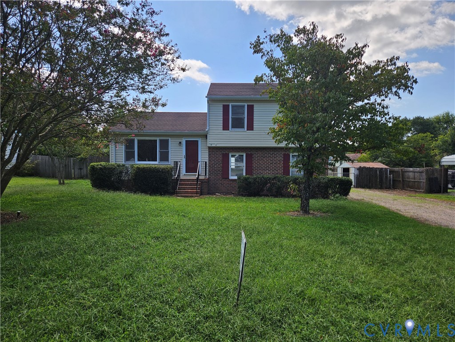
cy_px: 171
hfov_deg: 73.9
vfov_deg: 58.9
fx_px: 302
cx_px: 228
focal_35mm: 23
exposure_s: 1/1384
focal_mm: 5.4
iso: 25
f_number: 1.8
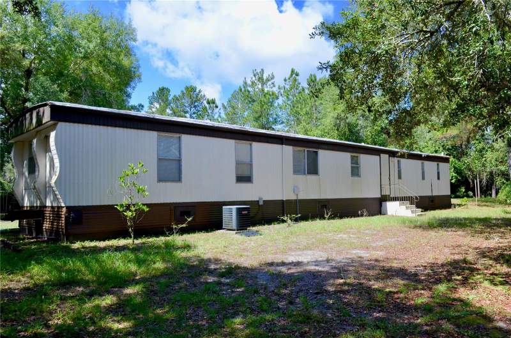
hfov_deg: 67.5
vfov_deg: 47.7
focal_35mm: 27
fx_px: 382
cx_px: 256
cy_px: 169
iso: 180
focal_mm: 18
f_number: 8
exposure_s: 1/250
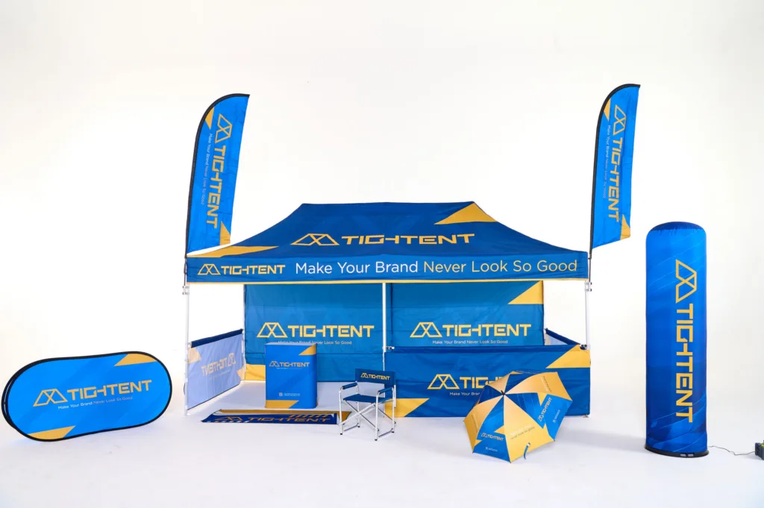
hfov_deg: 63.7
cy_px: 254
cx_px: 382
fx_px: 615
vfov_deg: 44.9
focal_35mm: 29
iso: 320
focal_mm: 29
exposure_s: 1/160
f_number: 11
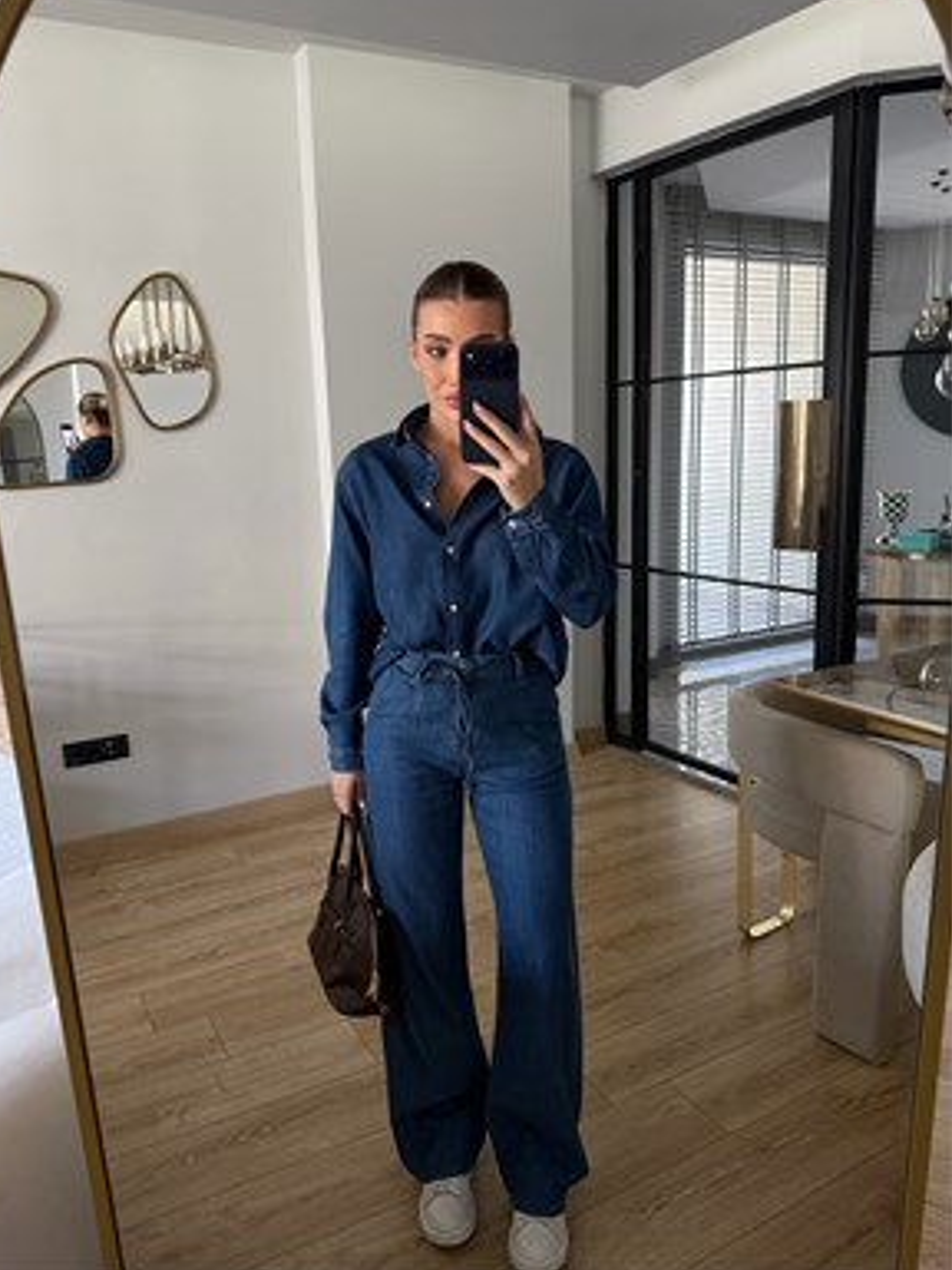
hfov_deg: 54.9
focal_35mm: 25
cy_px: 615
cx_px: 459
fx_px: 917
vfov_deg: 69.4
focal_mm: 6.76
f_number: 1.78
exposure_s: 1/74
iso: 200
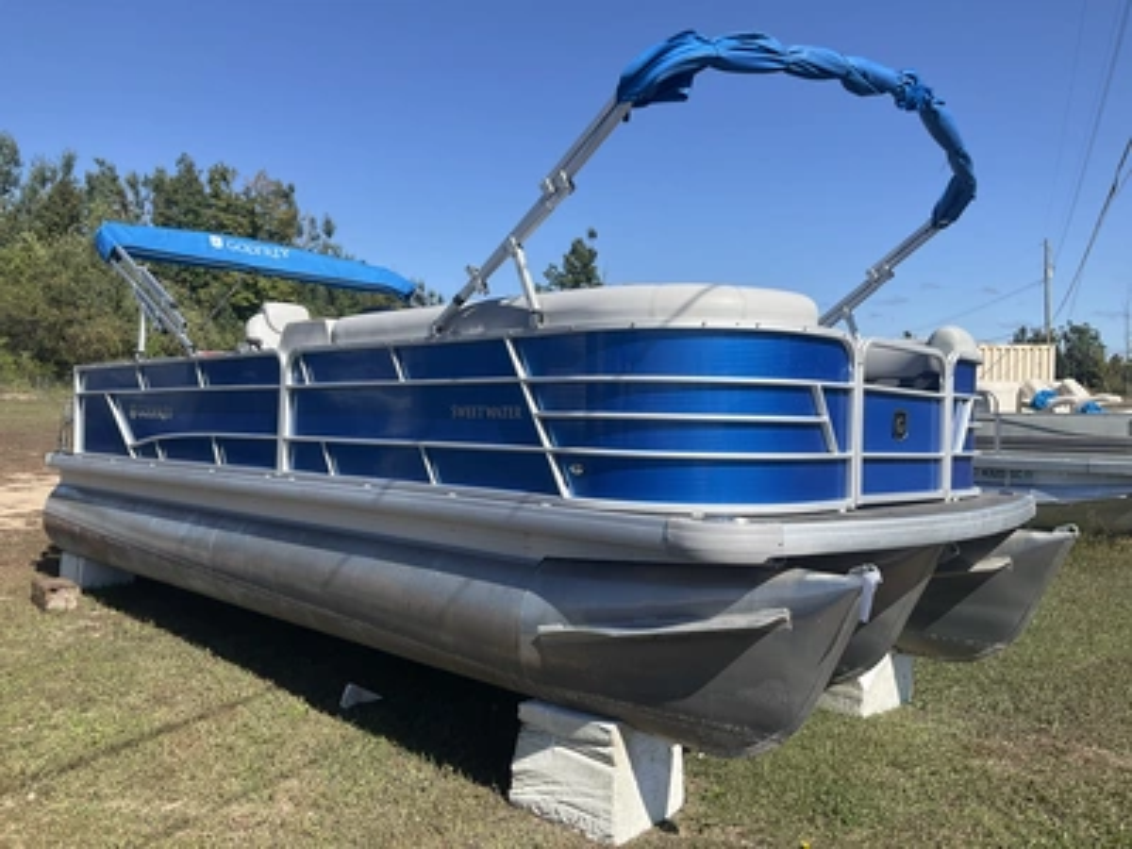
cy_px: 424
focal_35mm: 29
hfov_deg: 61.7
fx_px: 948
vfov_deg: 48.2
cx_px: 566
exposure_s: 1/1912
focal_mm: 3
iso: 25
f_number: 1.8
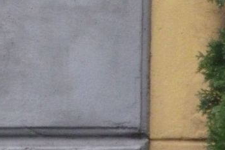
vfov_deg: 2.3
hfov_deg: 3.4
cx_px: -8
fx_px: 3778
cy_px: -138
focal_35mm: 605
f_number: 4.5
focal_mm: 27.8
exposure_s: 1/60
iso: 800
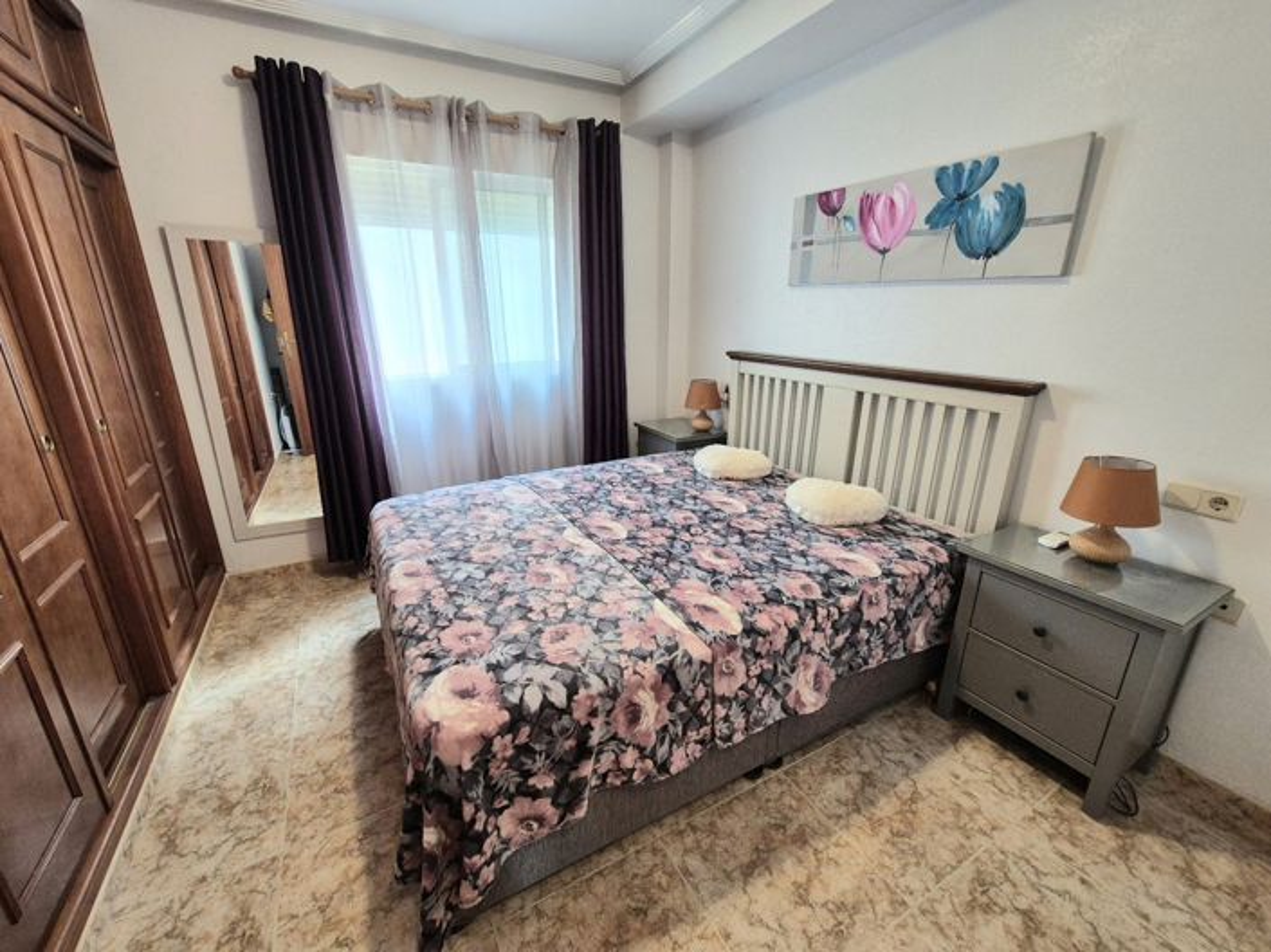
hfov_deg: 106.2
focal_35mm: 13
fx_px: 477
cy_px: 476
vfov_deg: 89.9
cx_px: 636
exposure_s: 1/50
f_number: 2.2
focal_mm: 2.2
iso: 320
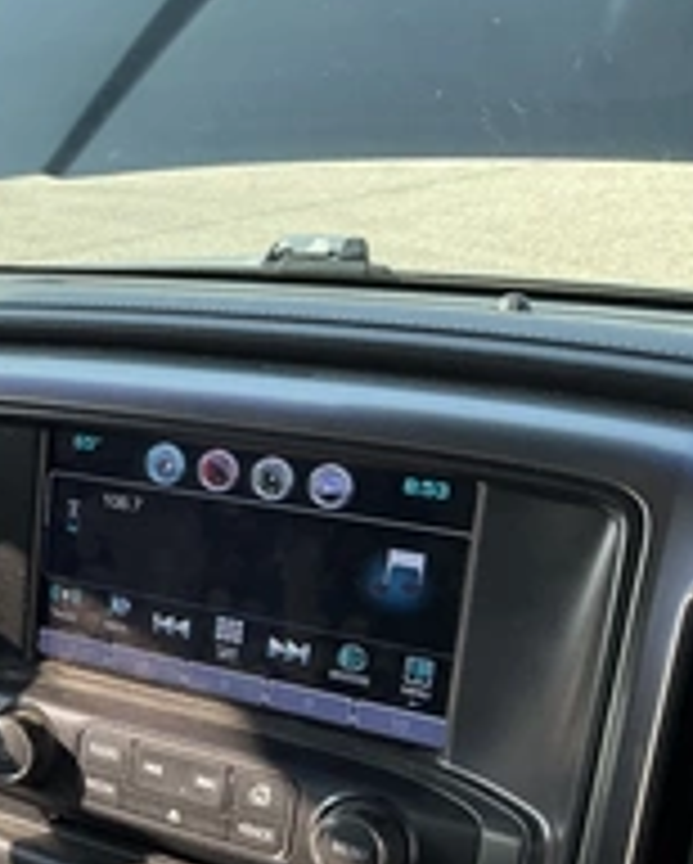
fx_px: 1510
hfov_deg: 23.3
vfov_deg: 31.7
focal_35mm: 59
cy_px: 576
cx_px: -176
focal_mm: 3
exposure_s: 1/146
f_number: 1.8
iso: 20
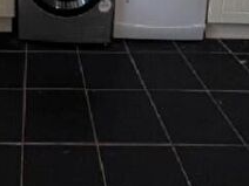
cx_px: 33
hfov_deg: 41.0
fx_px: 309
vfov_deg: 24.2
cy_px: -109
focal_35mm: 43
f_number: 1.8
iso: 100
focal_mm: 1.57
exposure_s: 1/100
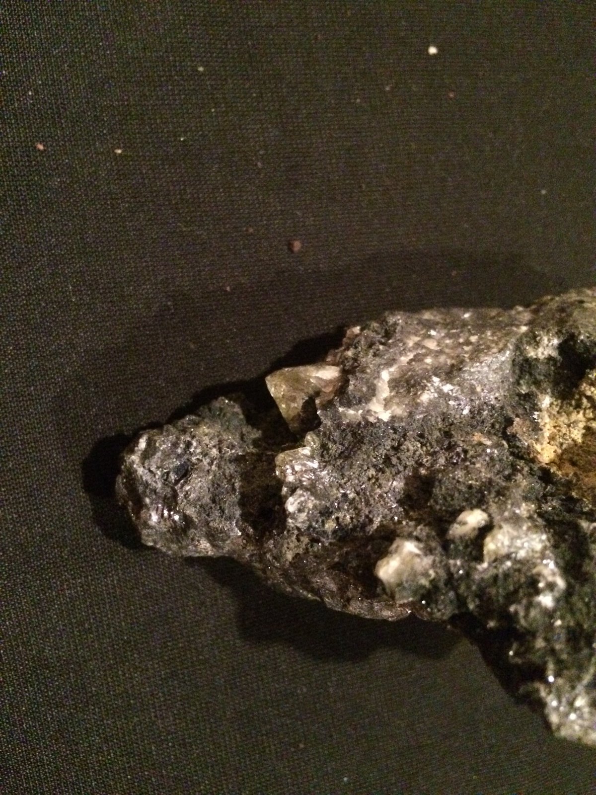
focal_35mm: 29
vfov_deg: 61.7
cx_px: 298
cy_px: 398
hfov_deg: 48.2
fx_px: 666
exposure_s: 1/15
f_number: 2.2
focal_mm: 4.15
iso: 1250
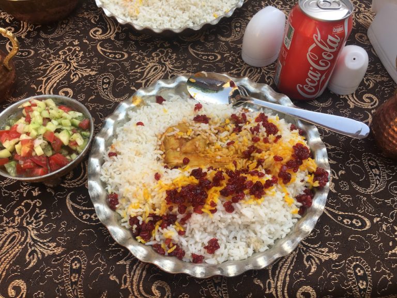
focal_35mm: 29
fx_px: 333
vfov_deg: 48.2
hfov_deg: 61.7
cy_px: 149
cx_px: 198
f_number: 2.2
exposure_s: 1/420
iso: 25
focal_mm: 4.15
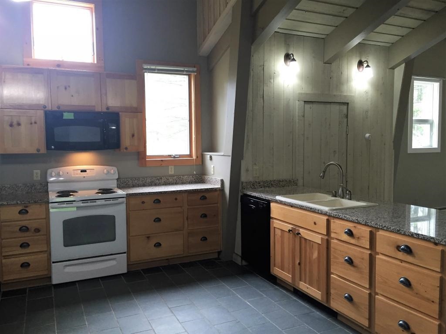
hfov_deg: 61.7
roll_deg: +0.3
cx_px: 223
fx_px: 374
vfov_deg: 48.2
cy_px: 167
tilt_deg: -4.8
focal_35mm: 29
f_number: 2.2
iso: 50
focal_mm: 4.15
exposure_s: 1/30
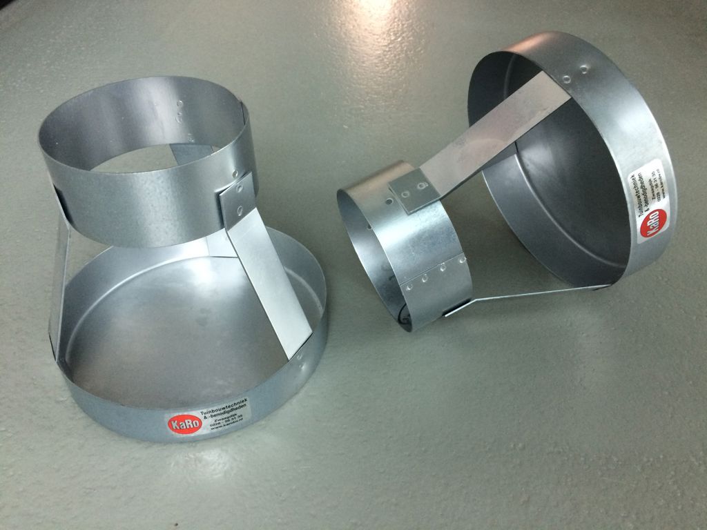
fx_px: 592
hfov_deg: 61.7
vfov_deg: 48.2
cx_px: 354
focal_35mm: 29
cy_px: 265
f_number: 2.2
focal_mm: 4.15
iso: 125
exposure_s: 1/33
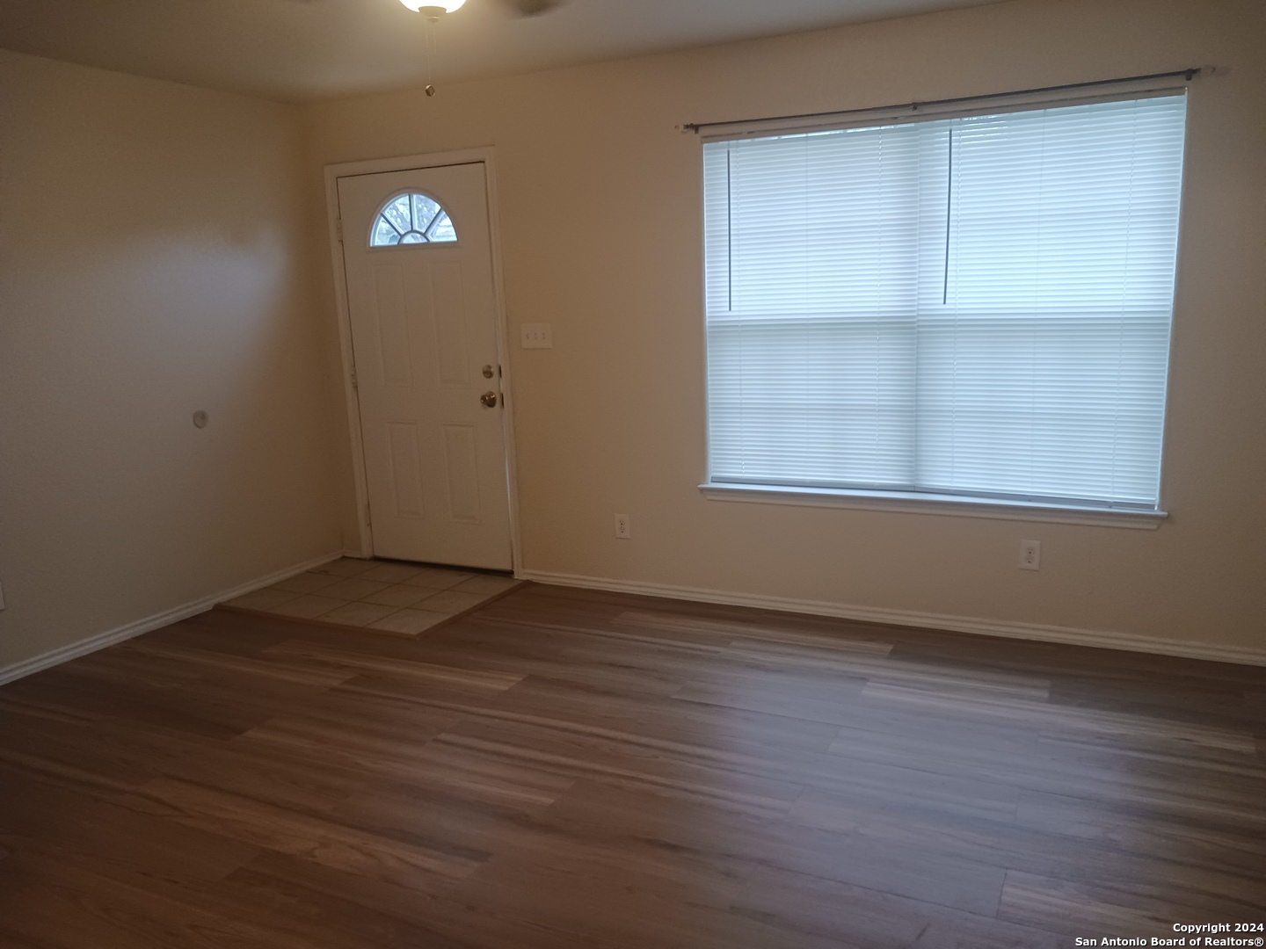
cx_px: 633
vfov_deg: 51.4
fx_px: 987
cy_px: 474
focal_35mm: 27
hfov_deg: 65.3
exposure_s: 1/24
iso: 320
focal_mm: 4
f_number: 1.8
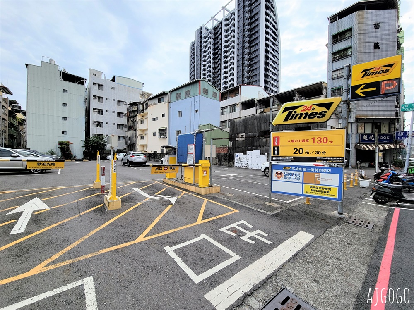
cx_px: 207
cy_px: 155
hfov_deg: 106.2
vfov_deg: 89.9
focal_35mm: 13
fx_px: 155
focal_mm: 2.2
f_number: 2.2
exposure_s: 1/1605
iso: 50
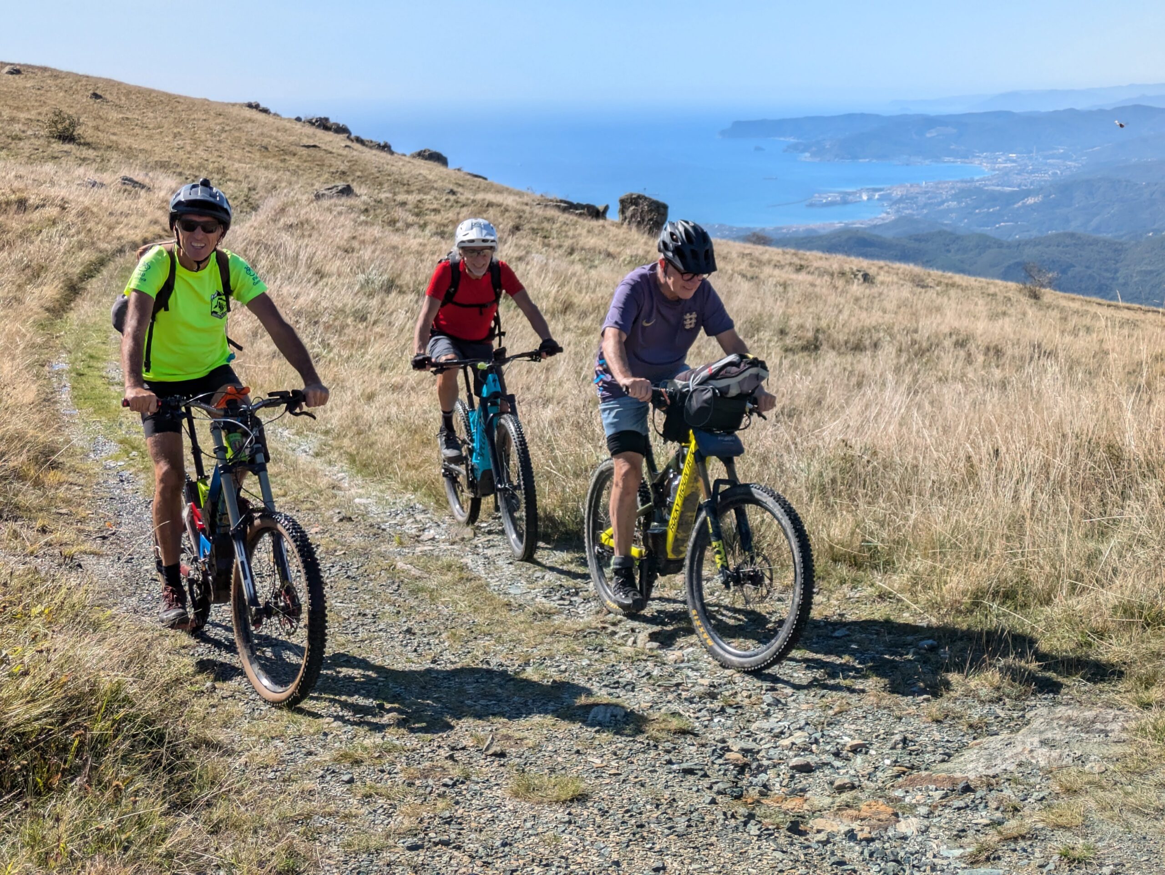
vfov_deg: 28.6
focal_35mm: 51
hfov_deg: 37.5
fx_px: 1717
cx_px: 582
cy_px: 438
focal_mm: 5.43
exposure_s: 1/1946
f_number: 1.89
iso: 51
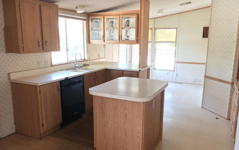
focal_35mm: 31
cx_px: 120
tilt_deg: -12.7
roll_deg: +0.5
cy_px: 83
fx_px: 202
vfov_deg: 40.5
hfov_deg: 61.2
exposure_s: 1/30
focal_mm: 4.15
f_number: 2.2
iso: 50
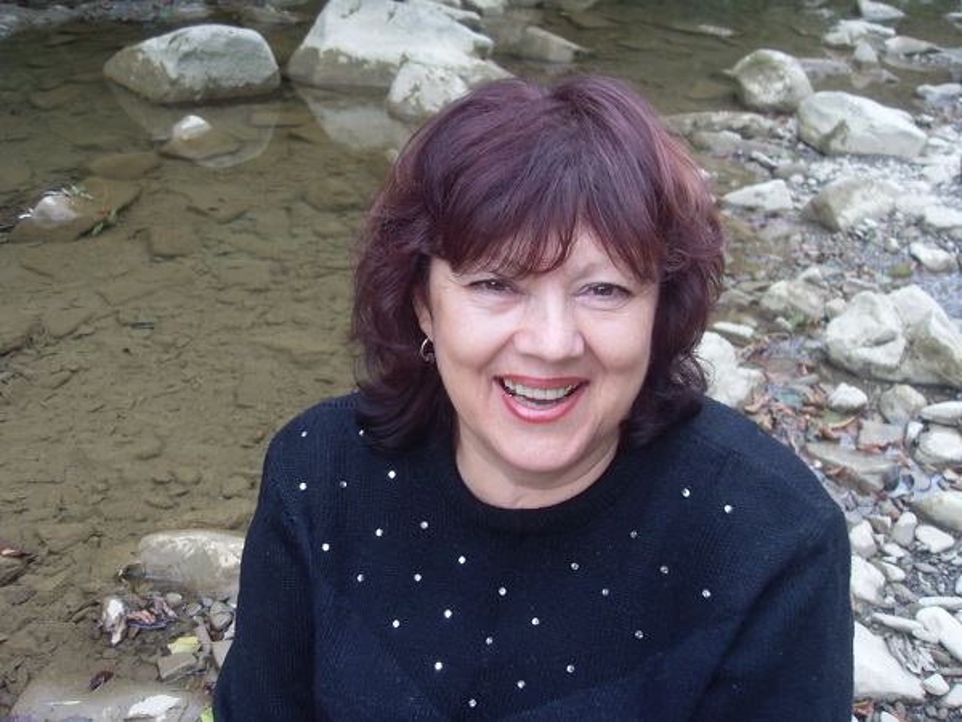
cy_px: 361
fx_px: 973
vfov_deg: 40.7
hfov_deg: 52.6
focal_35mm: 35
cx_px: 481
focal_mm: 6.3
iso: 100
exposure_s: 1/90
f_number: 2.8
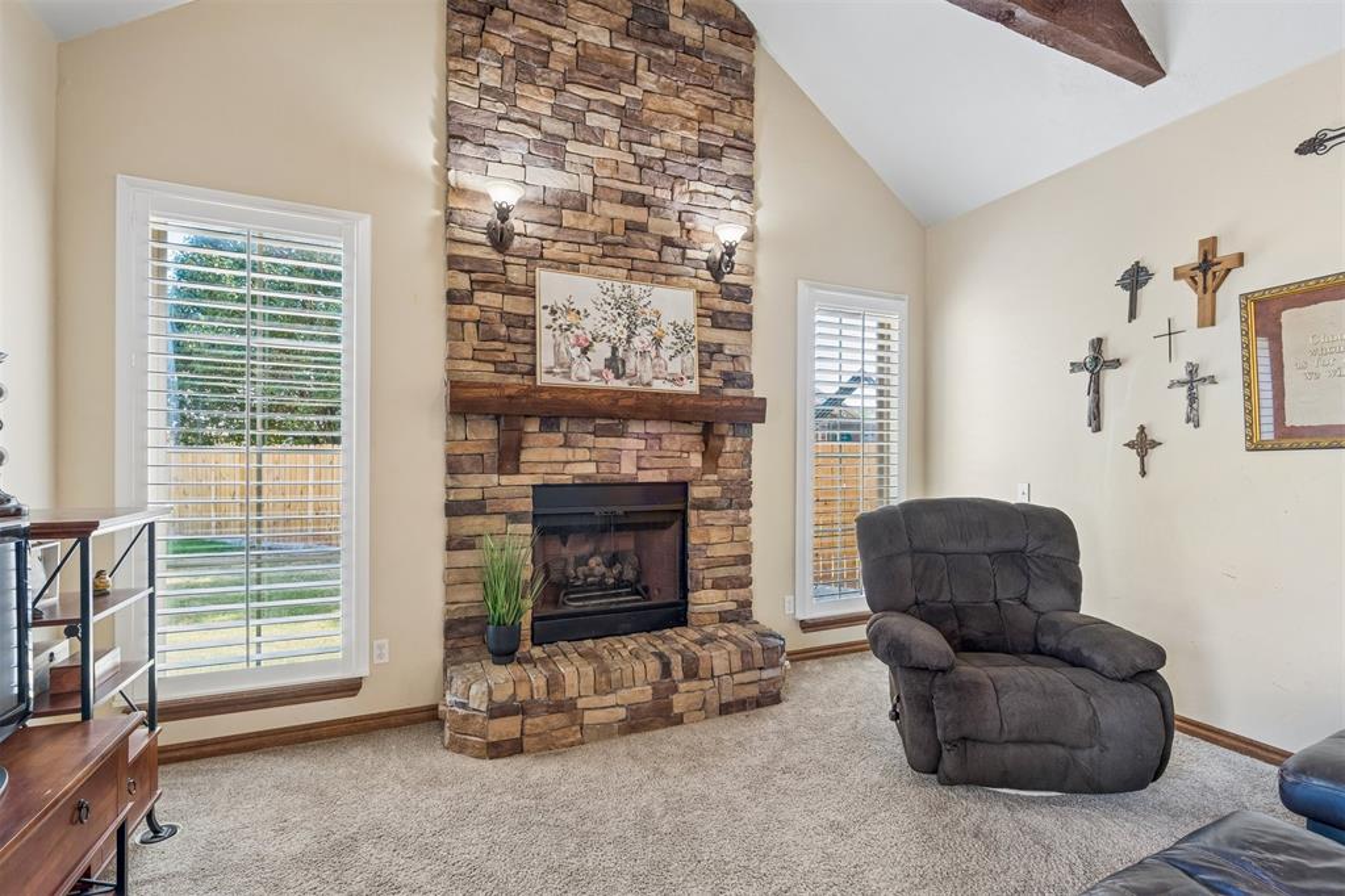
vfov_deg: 73.7
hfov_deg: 96.7
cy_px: 448
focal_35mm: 16
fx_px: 598
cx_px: 672
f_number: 8
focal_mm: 16
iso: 200
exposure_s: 1/6
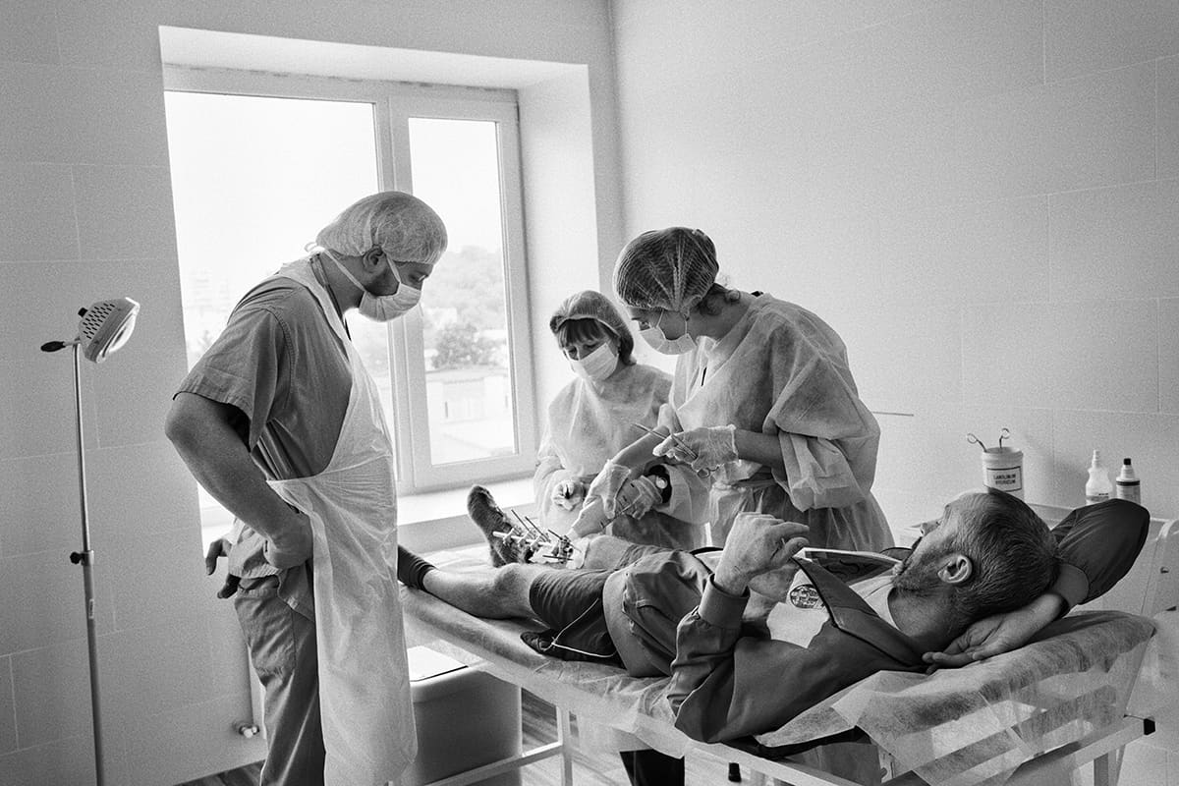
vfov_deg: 37.9
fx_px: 1146
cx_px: 590
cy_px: 393
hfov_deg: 54.4
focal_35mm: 35
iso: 1600
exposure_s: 1/250
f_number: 5
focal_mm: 35
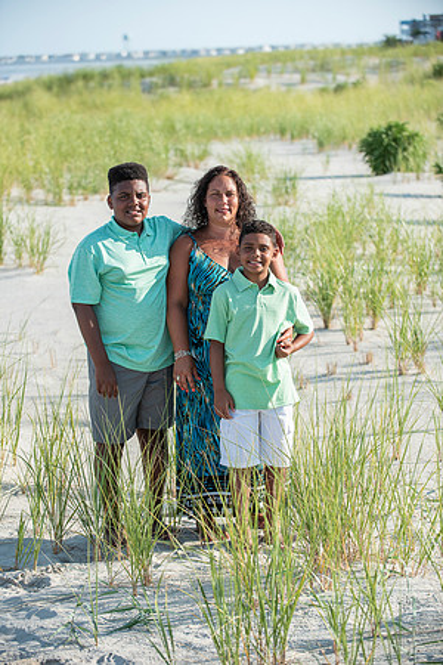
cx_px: 222
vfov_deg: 20.0
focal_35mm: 102
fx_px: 1883
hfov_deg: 13.4
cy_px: 332
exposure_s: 1/1600
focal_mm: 102
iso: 250
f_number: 4
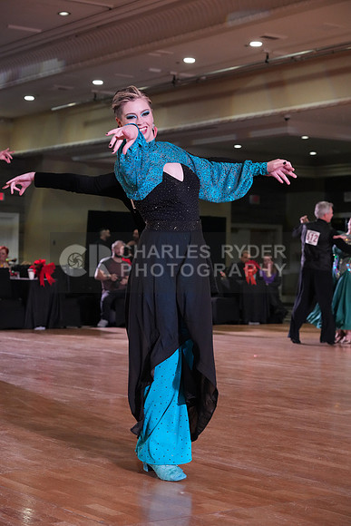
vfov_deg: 27.3
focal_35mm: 74
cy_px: 263
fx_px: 1082
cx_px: 176
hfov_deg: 18.4
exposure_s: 1/320
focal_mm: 74
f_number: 5.6
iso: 5000
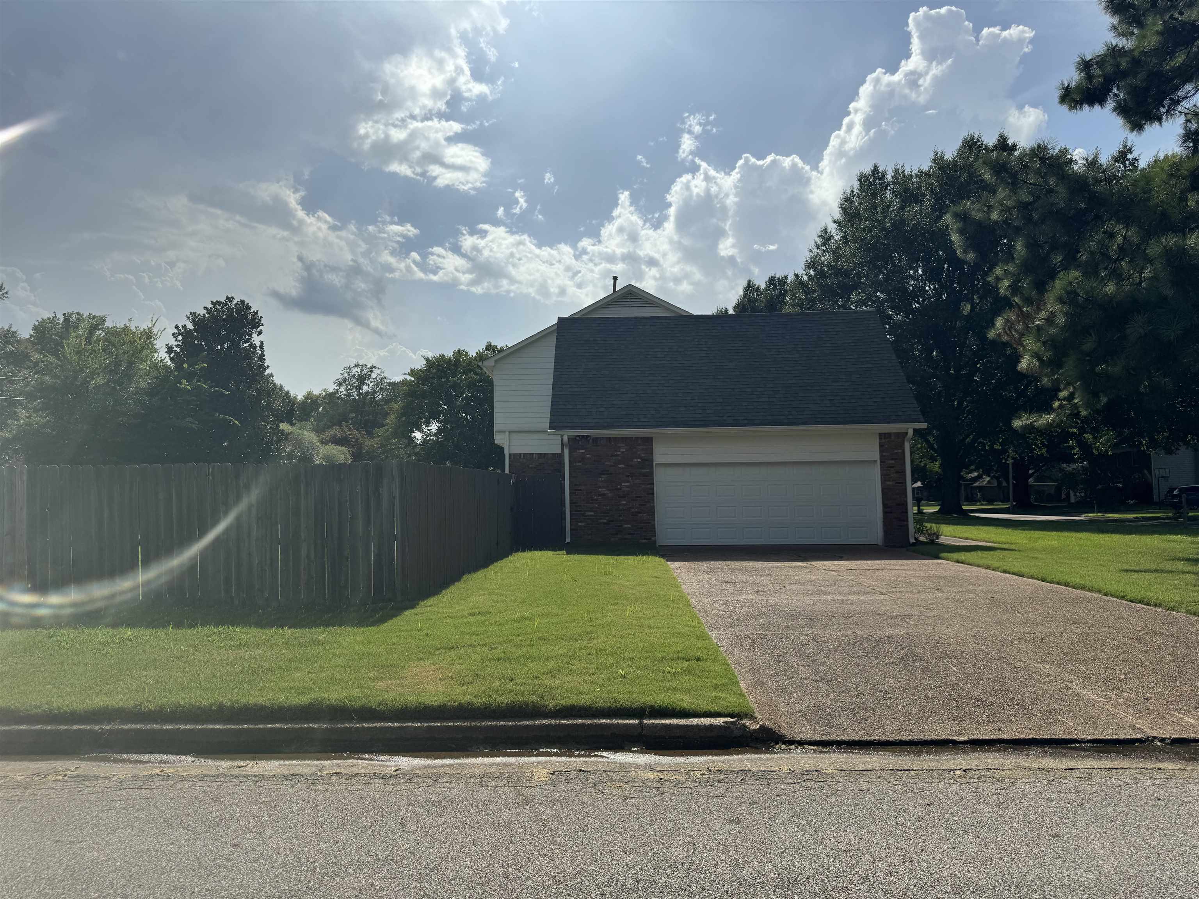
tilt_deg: +2.8
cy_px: 450
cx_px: 600
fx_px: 831
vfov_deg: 56.8
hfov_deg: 71.6
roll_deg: +0.2
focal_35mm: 24
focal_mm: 6.76
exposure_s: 1/12346
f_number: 1.78
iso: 80
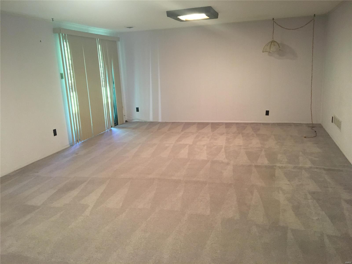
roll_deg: +1.7
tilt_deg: -12.9
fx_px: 295
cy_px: 132
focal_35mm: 29
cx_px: 176
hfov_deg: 61.7
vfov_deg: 48.2
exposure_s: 1/15
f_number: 2.2
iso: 200
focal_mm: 4.15
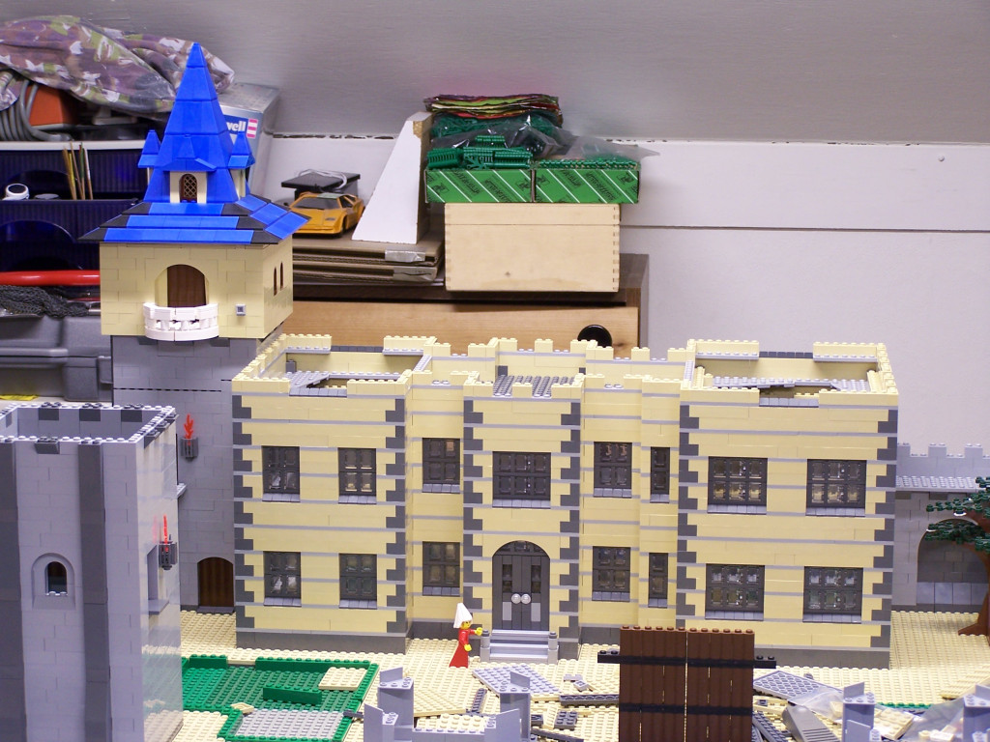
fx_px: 2688
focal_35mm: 94
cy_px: 371
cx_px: 495
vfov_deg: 15.7
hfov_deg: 20.9
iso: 80
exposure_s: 1/4
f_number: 3.2
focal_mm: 15.6
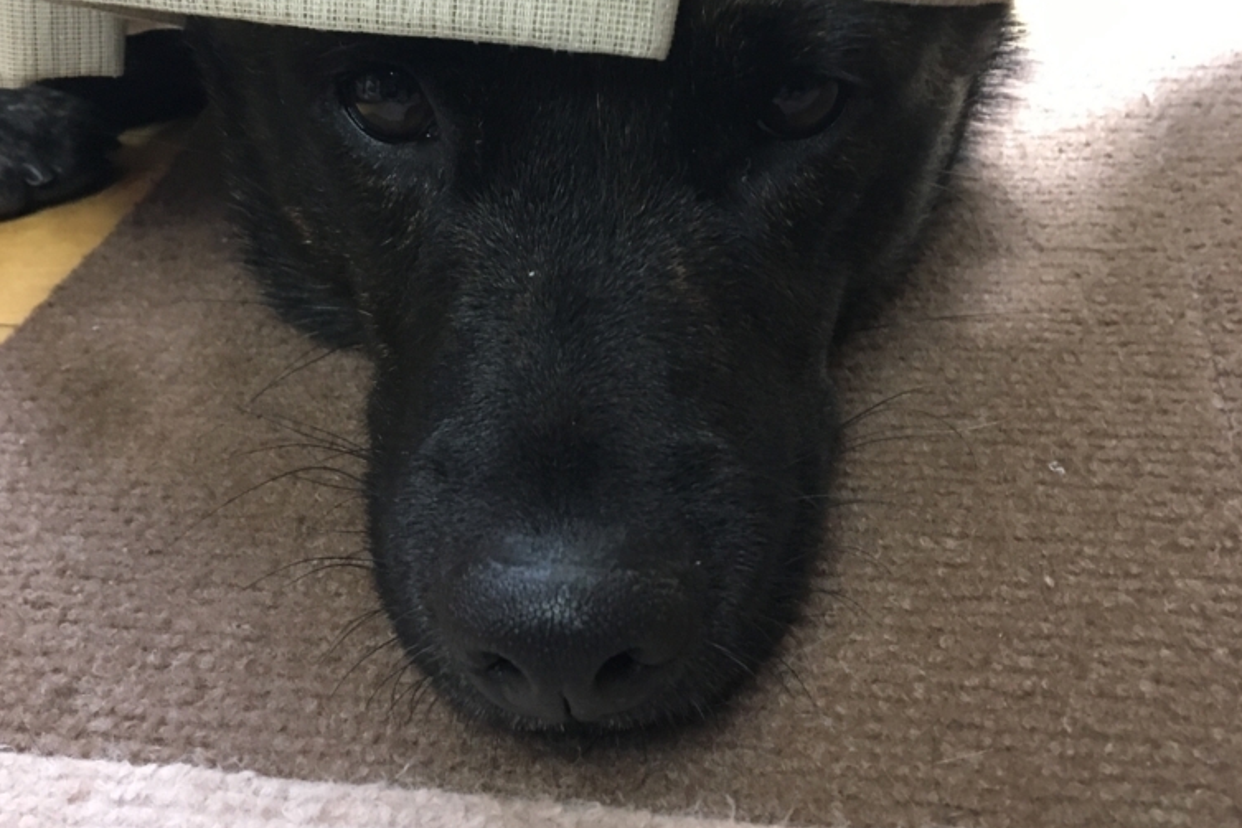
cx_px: 630
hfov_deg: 47.4
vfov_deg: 32.4
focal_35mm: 41
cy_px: 275
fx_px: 1414
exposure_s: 1/30
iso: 160
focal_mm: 4.15
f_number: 2.2
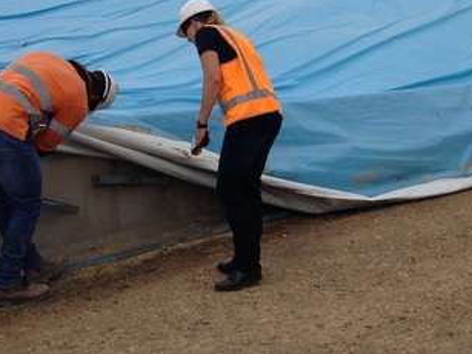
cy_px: 107
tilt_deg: -4.7
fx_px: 968
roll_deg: -1.1
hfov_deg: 26.7
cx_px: 400
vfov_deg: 20.6
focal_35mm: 71
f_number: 2.4
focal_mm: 4.12
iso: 50
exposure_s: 1/2169
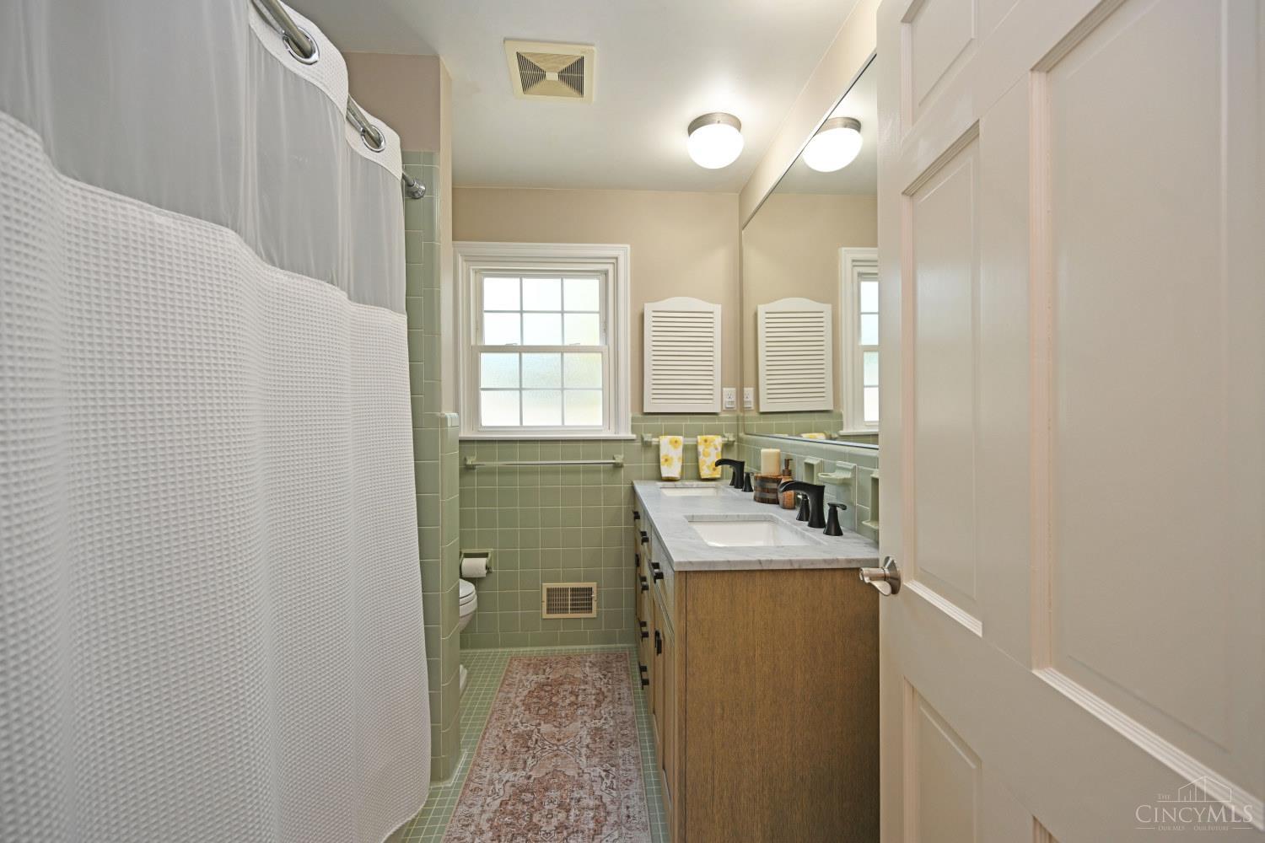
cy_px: 422
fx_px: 492
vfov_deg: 81.2
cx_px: 632
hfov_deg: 104.3
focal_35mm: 14
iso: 200
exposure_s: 1/80
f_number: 4.5
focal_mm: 14
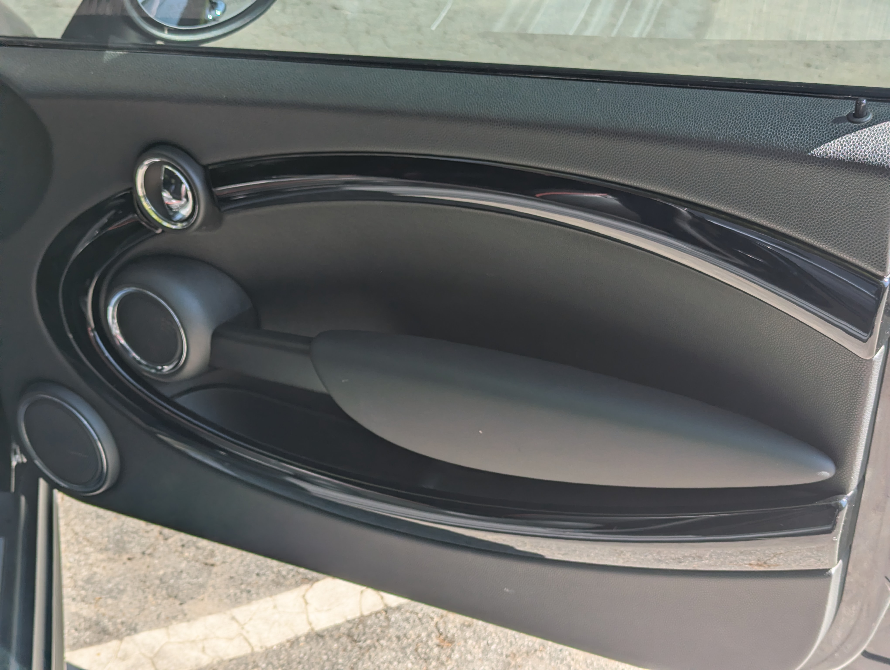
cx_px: 445
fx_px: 1236
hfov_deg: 39.6
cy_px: 335
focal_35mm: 48
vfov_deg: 30.3
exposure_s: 1/1168
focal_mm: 6.81
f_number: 1.85
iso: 46
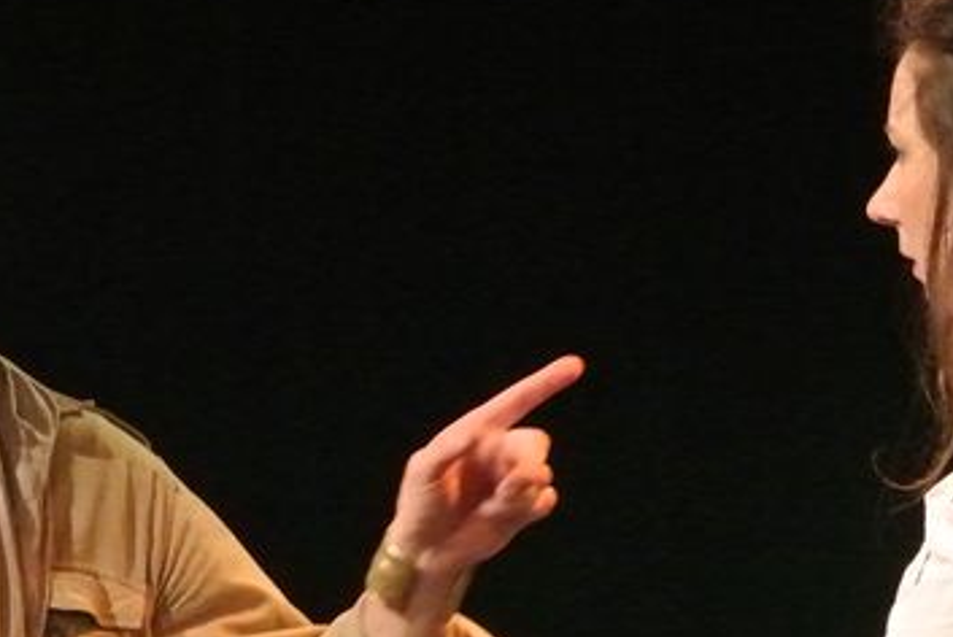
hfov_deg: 4.5
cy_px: 638
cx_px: 229
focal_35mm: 453
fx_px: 12001
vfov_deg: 3.0
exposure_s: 1/100
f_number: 5
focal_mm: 74.3
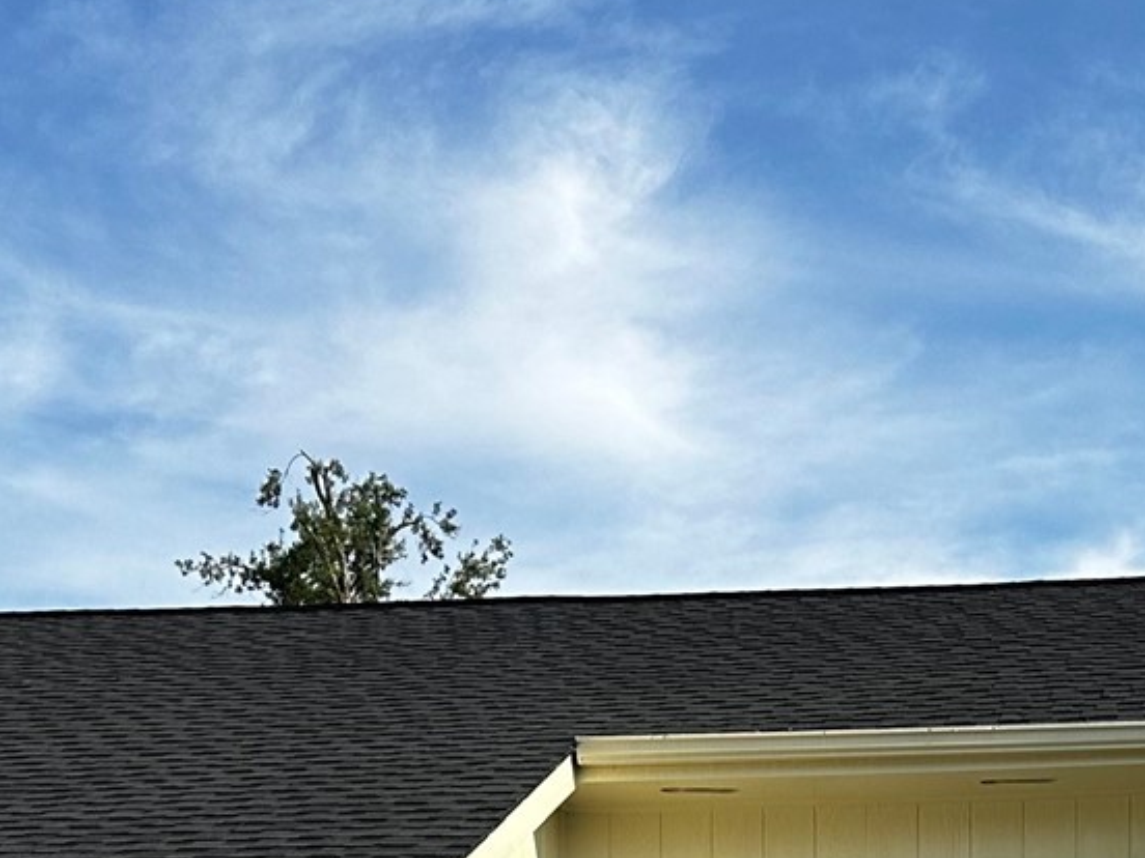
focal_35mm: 89
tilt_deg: +0.7
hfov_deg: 21.9
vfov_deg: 14.9
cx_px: 759
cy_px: 1432
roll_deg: -0.5
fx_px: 2944
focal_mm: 6.86
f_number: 1.78
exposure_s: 1/2469
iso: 80
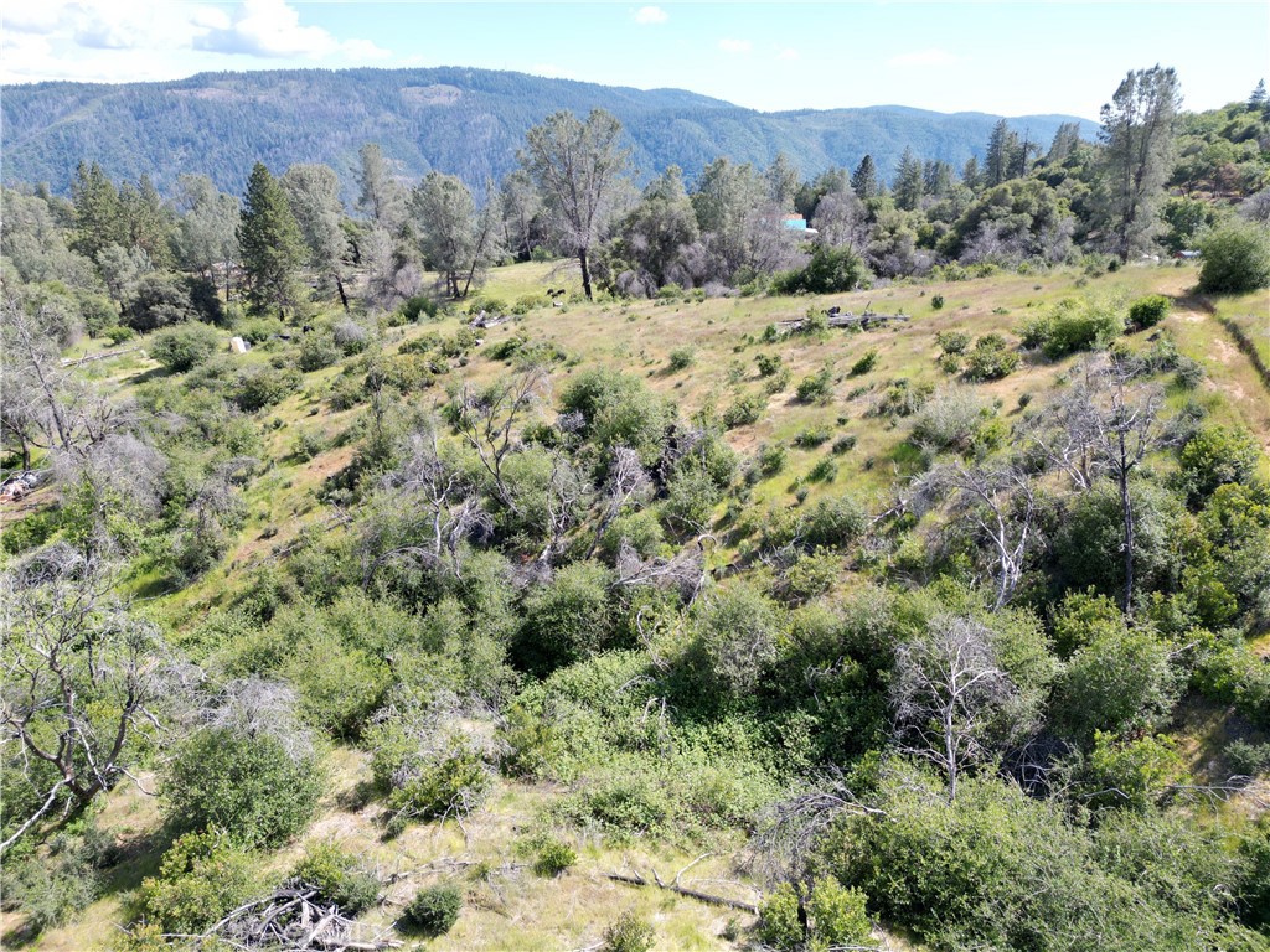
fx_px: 881
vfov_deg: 56.8
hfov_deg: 71.6
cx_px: 635
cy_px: 476
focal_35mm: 24
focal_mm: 6.72
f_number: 1.7
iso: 100
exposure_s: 1/1000
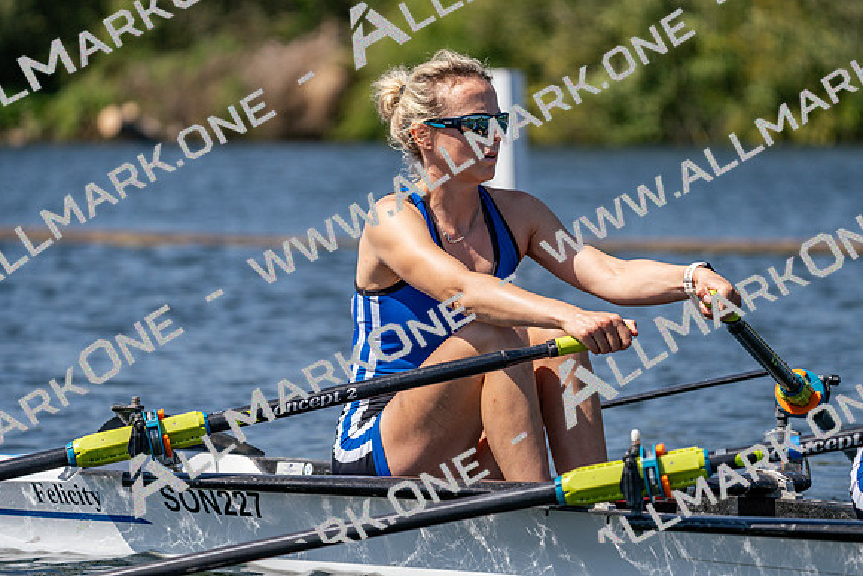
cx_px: 432
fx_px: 5946
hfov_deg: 8.3
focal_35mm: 248
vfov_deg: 5.5
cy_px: 288
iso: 200
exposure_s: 1/2000
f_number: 5.6
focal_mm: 248
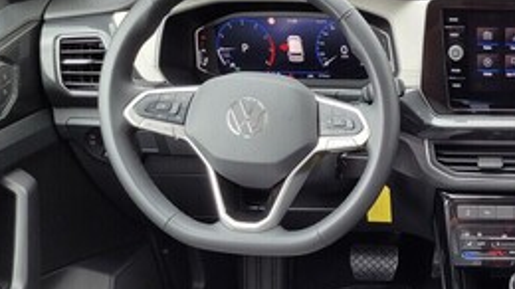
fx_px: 819
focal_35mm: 60
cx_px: 519
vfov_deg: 19.3
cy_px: 308
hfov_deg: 32.1
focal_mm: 5.4
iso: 40
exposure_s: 1/100
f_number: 1.8
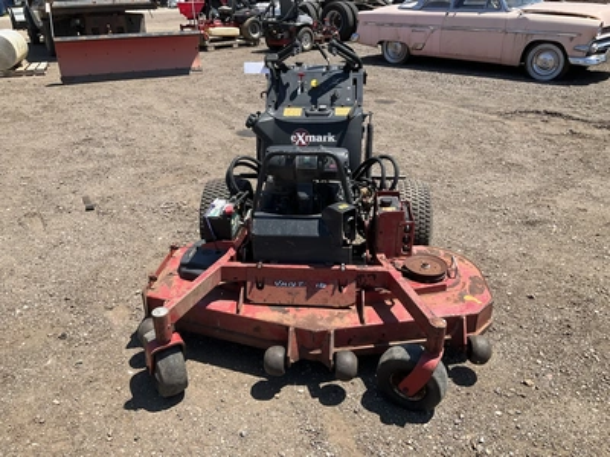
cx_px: 305
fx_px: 511
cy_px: 228
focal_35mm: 29
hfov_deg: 61.7
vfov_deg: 48.2
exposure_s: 1/1098
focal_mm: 3
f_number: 1.8
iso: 25
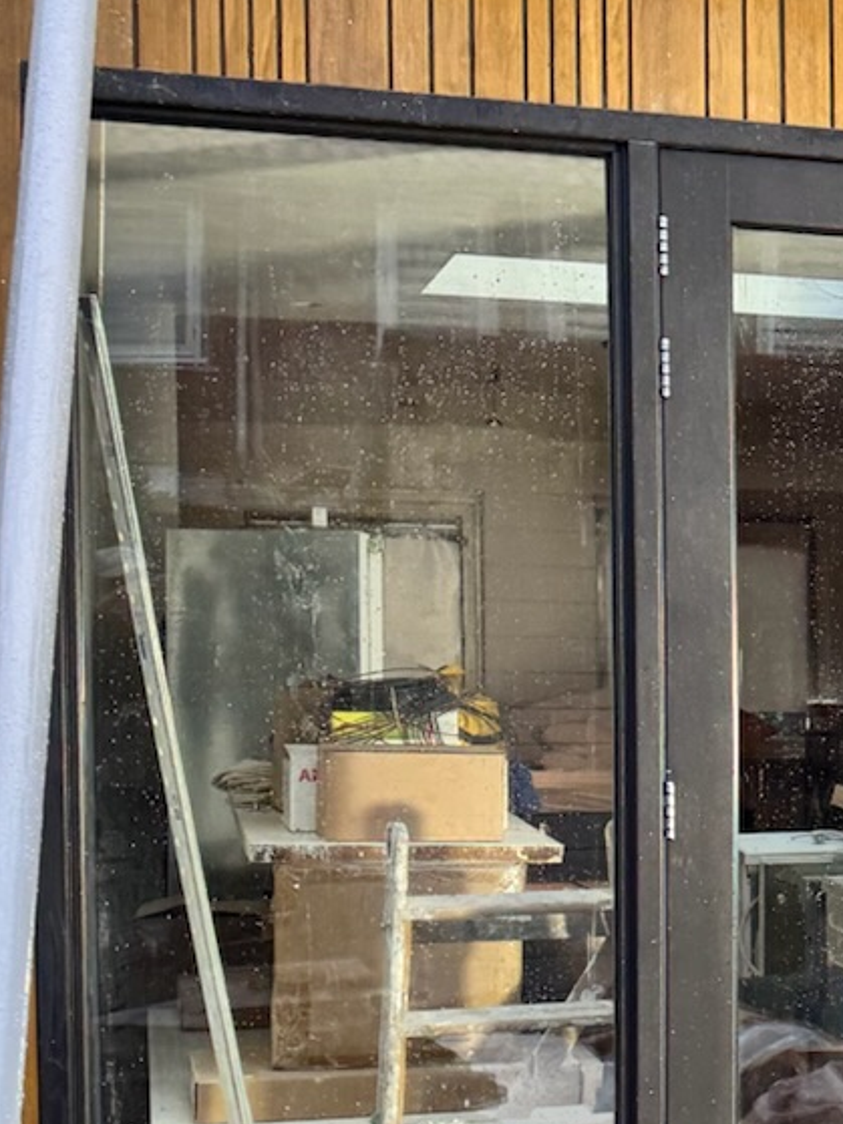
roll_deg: -0.7
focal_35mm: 88
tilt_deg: -2.8
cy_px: 766
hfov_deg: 14.6
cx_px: 1529
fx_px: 2858
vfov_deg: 22.2
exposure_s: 1/100
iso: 125
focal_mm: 6.76
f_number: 1.78
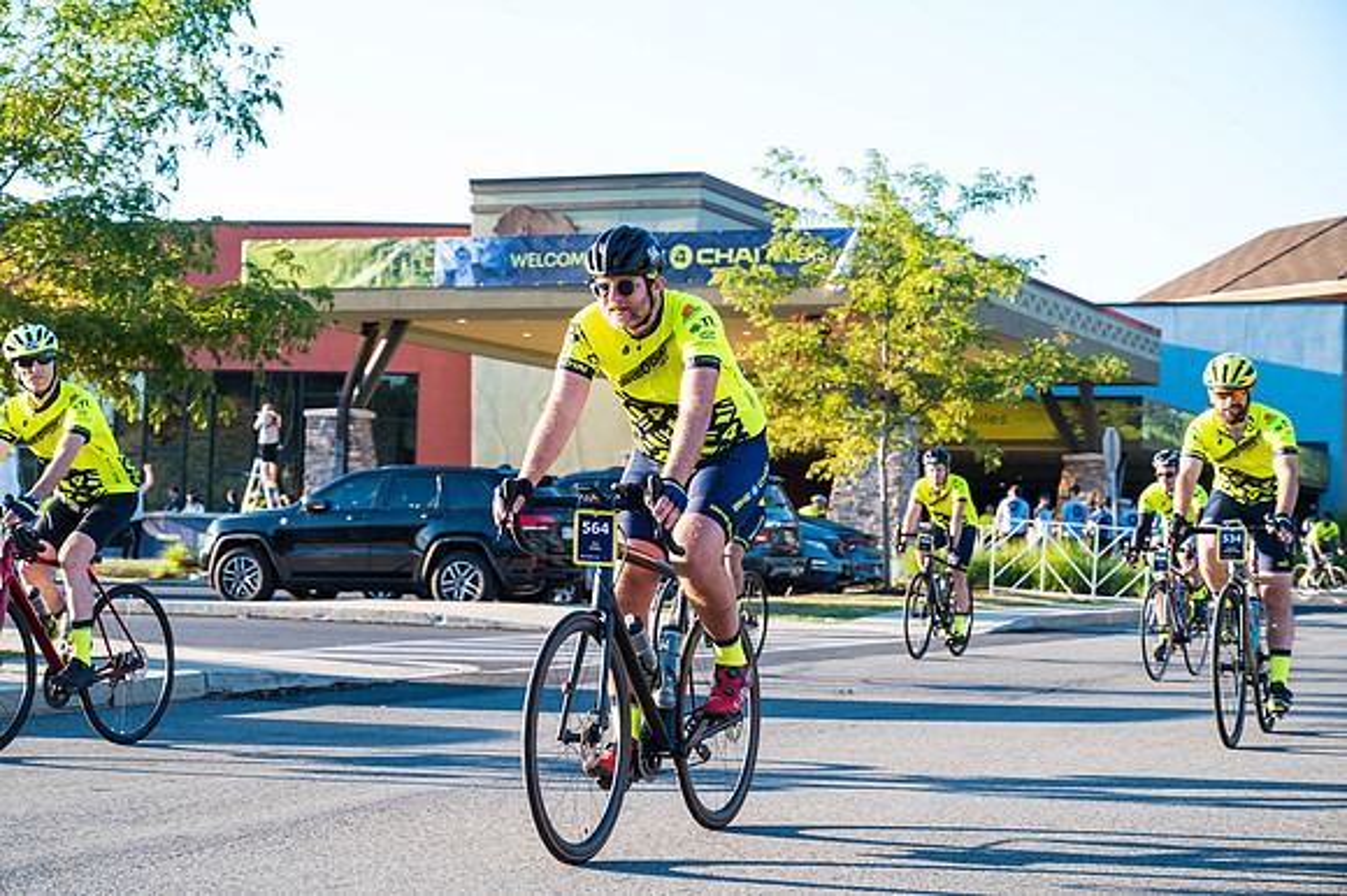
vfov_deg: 19.4
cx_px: 674
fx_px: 2618
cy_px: 448
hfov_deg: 28.9
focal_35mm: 70
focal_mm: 70
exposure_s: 1/250
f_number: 6.3
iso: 400
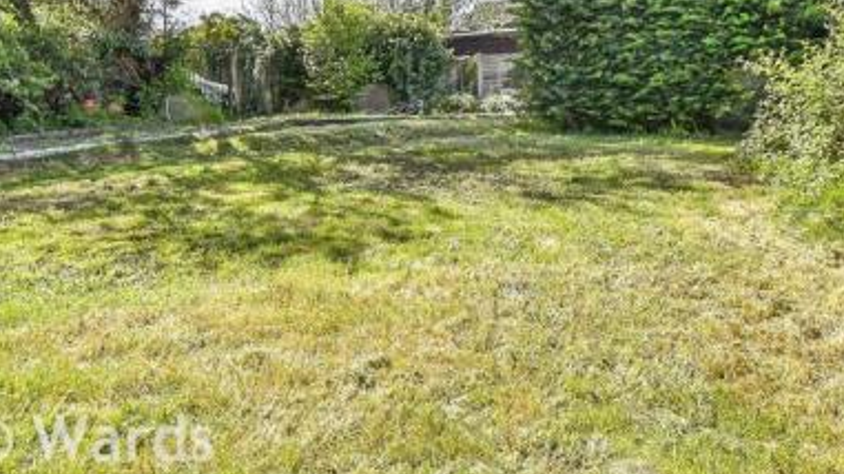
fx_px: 1007
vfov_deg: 26.1
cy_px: 107
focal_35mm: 45
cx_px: 440
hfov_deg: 45.5
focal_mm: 17
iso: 160
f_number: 8
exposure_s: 1/200
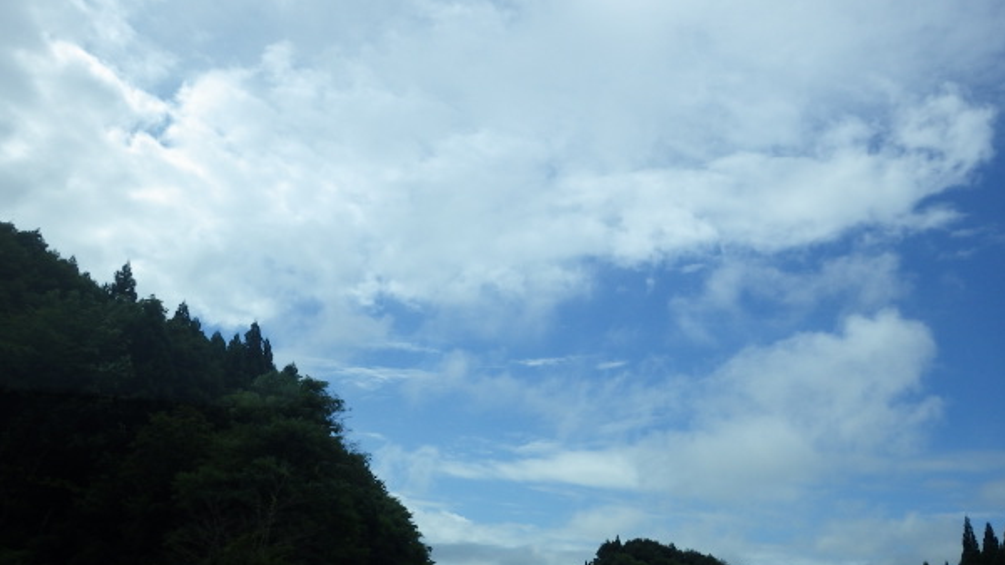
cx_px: 518
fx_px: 773
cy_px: 384
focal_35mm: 29
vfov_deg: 39.6
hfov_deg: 66.1
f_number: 7.9
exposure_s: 1/400
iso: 125
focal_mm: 4.5
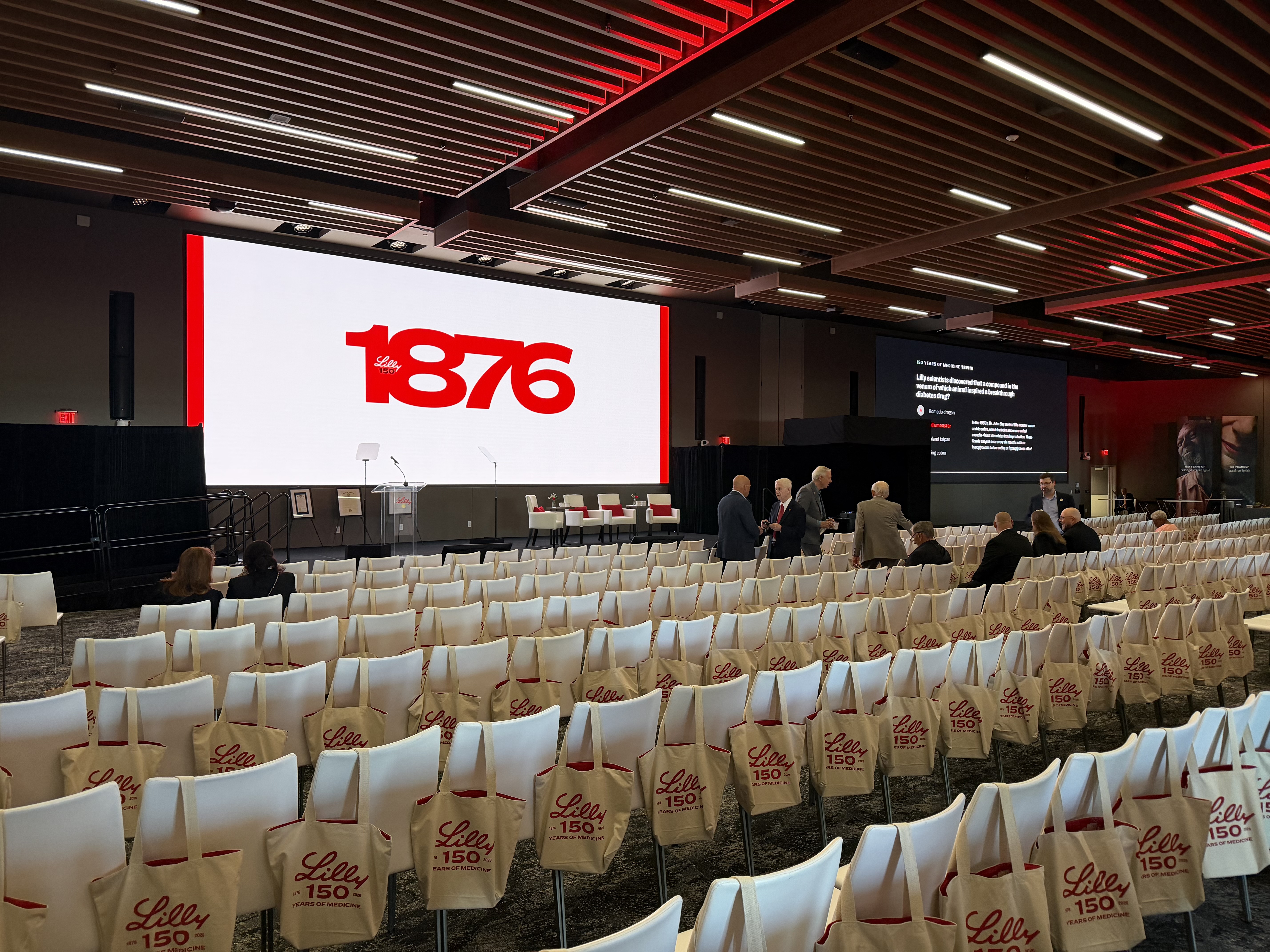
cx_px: 635
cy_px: 476
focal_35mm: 24
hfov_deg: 71.6
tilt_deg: -1.0
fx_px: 881
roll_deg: +0.3
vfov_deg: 56.8
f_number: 1.78
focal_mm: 6.76
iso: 200
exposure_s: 1/60
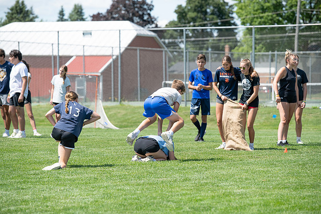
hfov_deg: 12.4
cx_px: 160
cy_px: 107
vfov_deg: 8.3
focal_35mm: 165
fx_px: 1472
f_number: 4.5
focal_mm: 165
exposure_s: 1/800
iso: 160
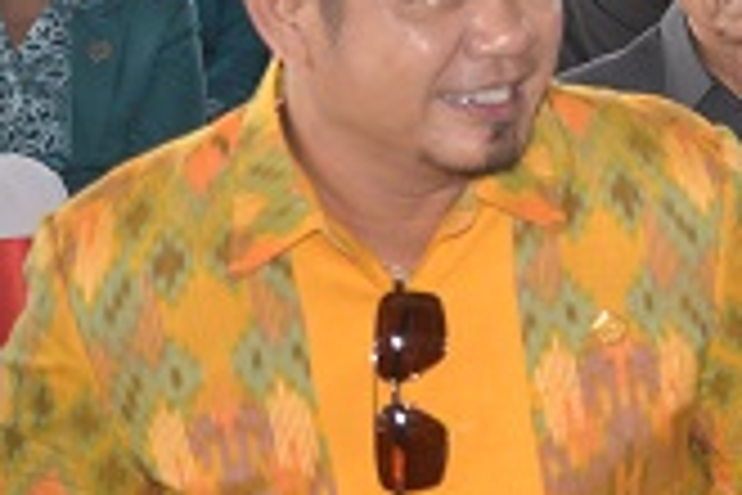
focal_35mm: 139
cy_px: 18
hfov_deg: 13.3
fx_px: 2865
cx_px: 1340
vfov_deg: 9.8
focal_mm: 34
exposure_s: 1/125
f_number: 4
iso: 280
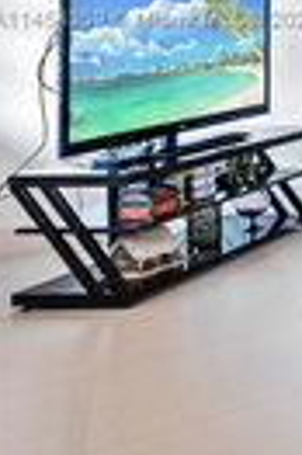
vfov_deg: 33.7
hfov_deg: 13.0
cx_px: 819
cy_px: 21
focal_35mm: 55
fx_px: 694
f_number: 8
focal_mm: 10
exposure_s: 1/15
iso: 900
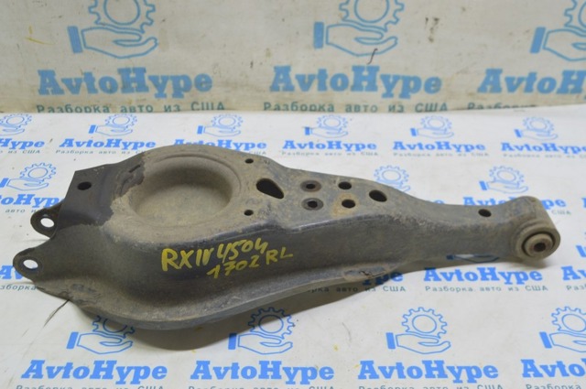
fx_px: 658
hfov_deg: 48.0
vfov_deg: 32.9
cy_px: 194
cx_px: 293
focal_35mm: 40
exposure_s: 1/20
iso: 400
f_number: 5.6
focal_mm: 27
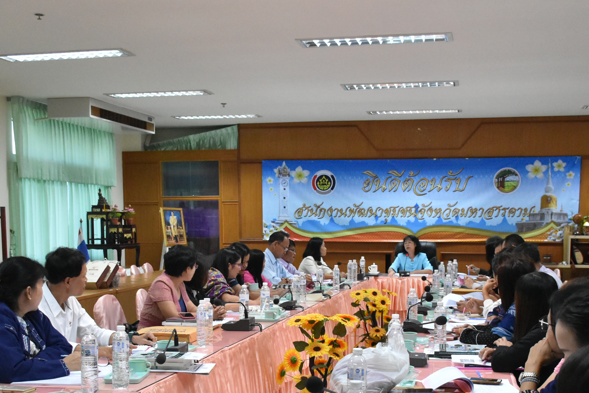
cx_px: 302
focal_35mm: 51
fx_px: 834
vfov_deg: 26.0
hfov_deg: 38.9
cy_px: 319
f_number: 5
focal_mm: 20
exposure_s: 1/250
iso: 2500
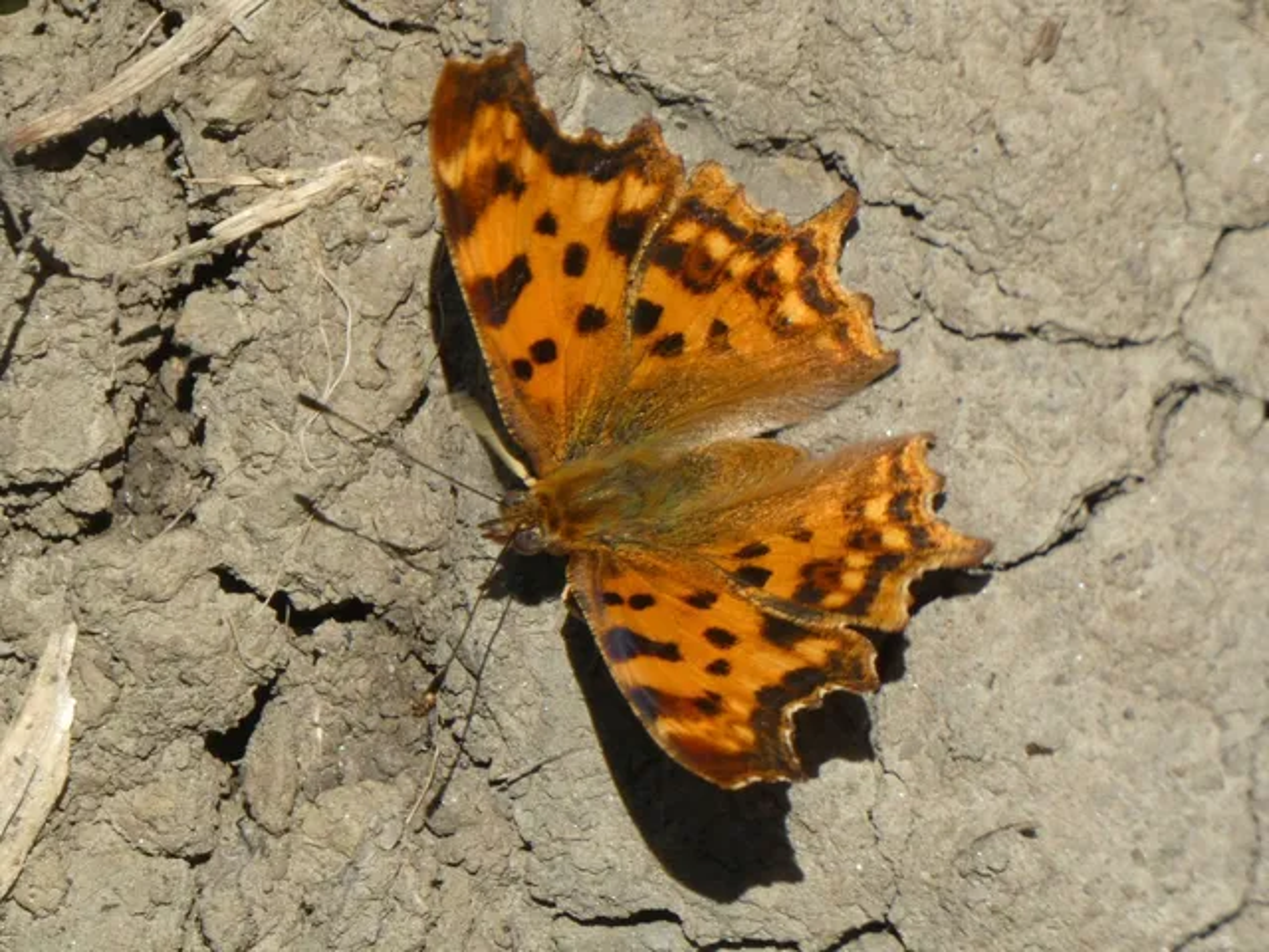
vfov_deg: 2.0
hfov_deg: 2.7
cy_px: 476
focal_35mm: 737
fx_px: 27018
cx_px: 634
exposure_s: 1/200
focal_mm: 132.1
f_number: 5.6
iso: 80
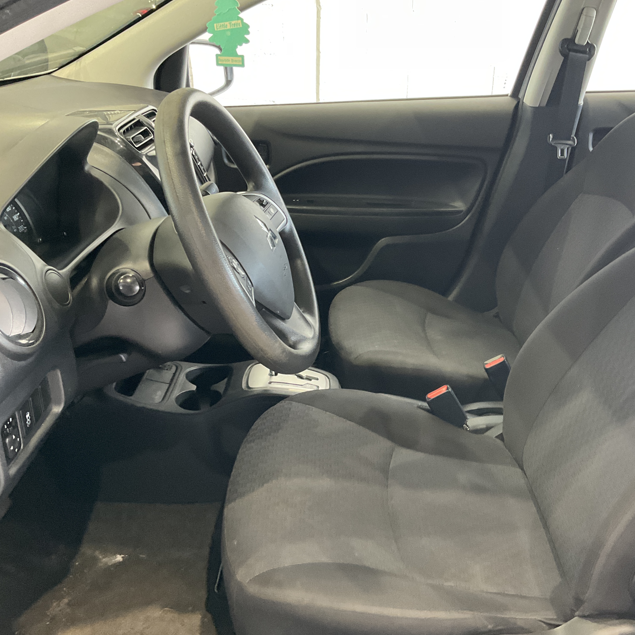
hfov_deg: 46.8
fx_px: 726
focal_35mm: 35
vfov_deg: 47.2
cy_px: 314
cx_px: 397
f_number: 1.8
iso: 200
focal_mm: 3
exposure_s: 1/60
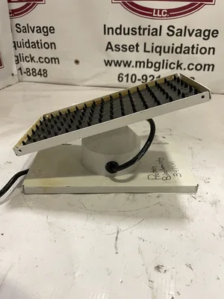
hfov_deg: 53.1
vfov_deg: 67.3
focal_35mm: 26
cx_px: 112
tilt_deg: -29.6
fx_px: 224
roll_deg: -1.7
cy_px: 150
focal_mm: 4.2
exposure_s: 1/60
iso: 125
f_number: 1.6
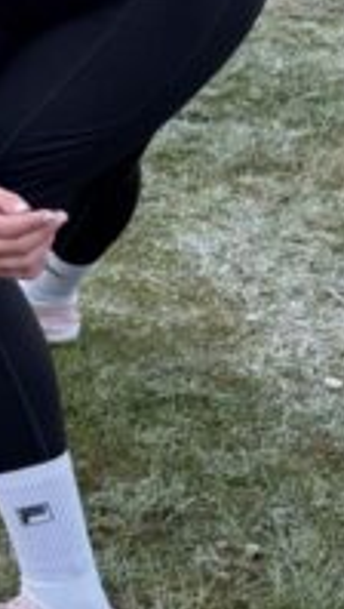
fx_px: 2616
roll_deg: +0.9
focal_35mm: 162
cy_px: 42
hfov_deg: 7.5
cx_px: 38
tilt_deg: -15.4
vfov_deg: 13.1
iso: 100
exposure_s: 1/93
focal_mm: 6.76
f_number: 1.78
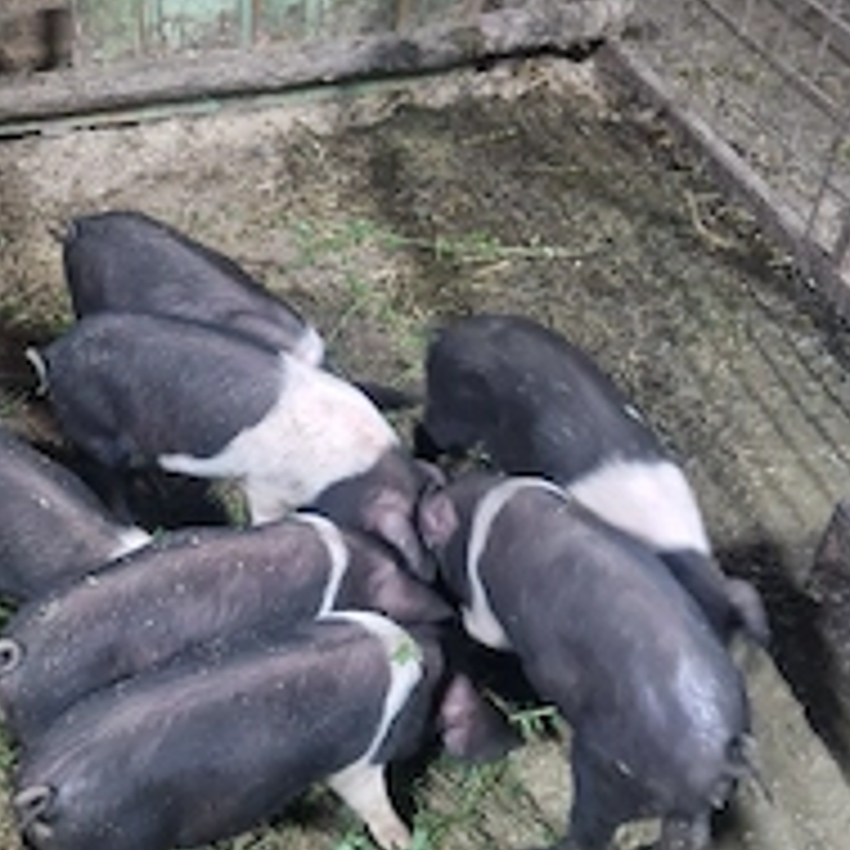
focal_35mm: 43
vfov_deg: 38.9
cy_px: 544
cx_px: 234
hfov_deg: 38.4
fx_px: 1195
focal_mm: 5.4
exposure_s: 1/33
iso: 640
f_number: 1.8
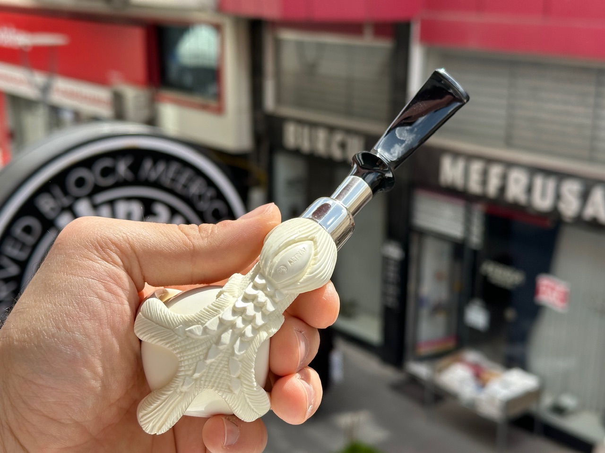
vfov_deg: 30.3
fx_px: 839
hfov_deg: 39.7
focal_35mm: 48
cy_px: 226
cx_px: 302
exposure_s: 1/2252
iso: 64
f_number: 1.78
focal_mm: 6.86
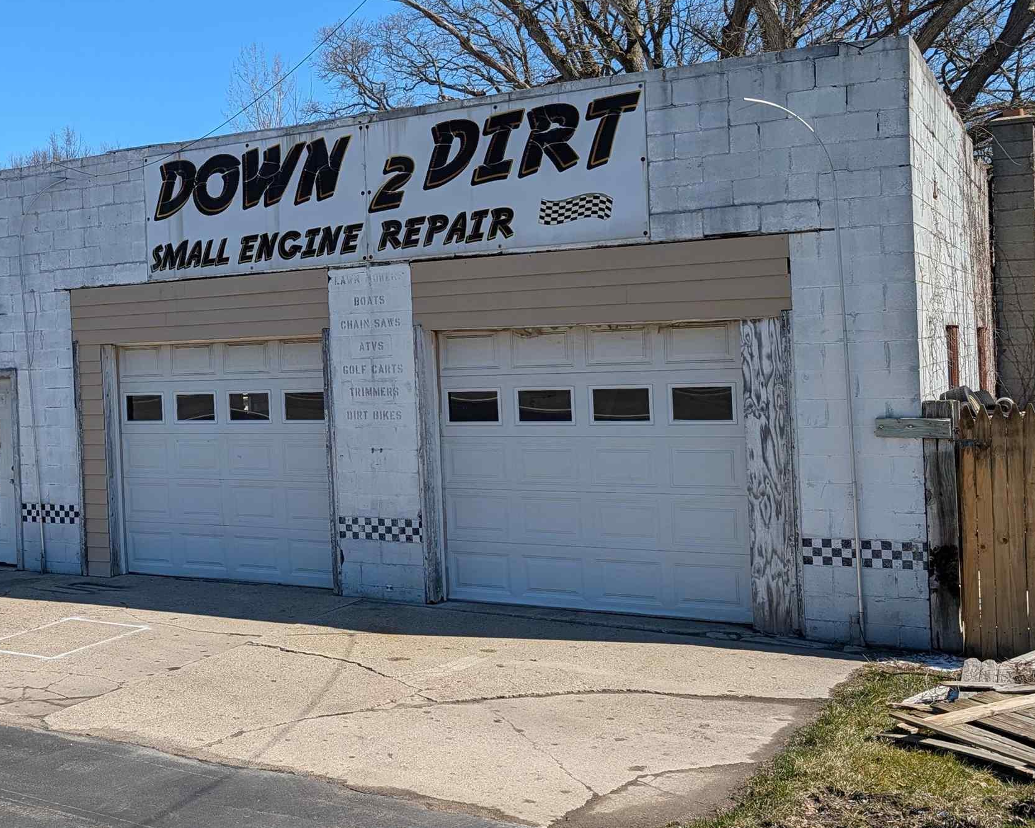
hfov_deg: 40.8
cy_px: 379
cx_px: 185
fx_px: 1317
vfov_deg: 34.9
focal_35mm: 43
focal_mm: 6.9
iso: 20
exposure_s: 1/9901
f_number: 1.68
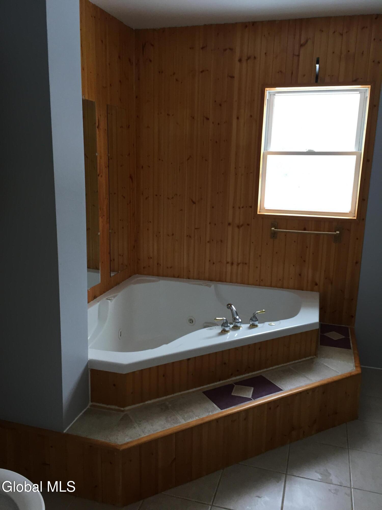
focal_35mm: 29
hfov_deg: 48.2
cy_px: 255
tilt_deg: -11.8
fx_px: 427
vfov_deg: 61.7
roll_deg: -0.1
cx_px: 191
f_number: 2.2
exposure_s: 1/30
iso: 40
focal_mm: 4.15
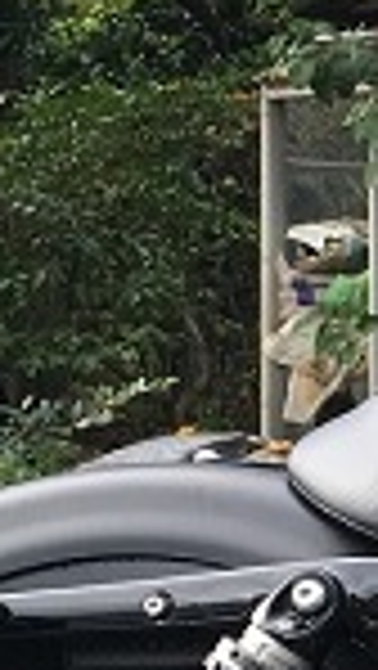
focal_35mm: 170
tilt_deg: -6.5
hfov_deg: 6.5
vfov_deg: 12.6
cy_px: 576
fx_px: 3024
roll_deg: +0.5
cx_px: 1152
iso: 25
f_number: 2.2
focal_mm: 4.15
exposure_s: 1/206
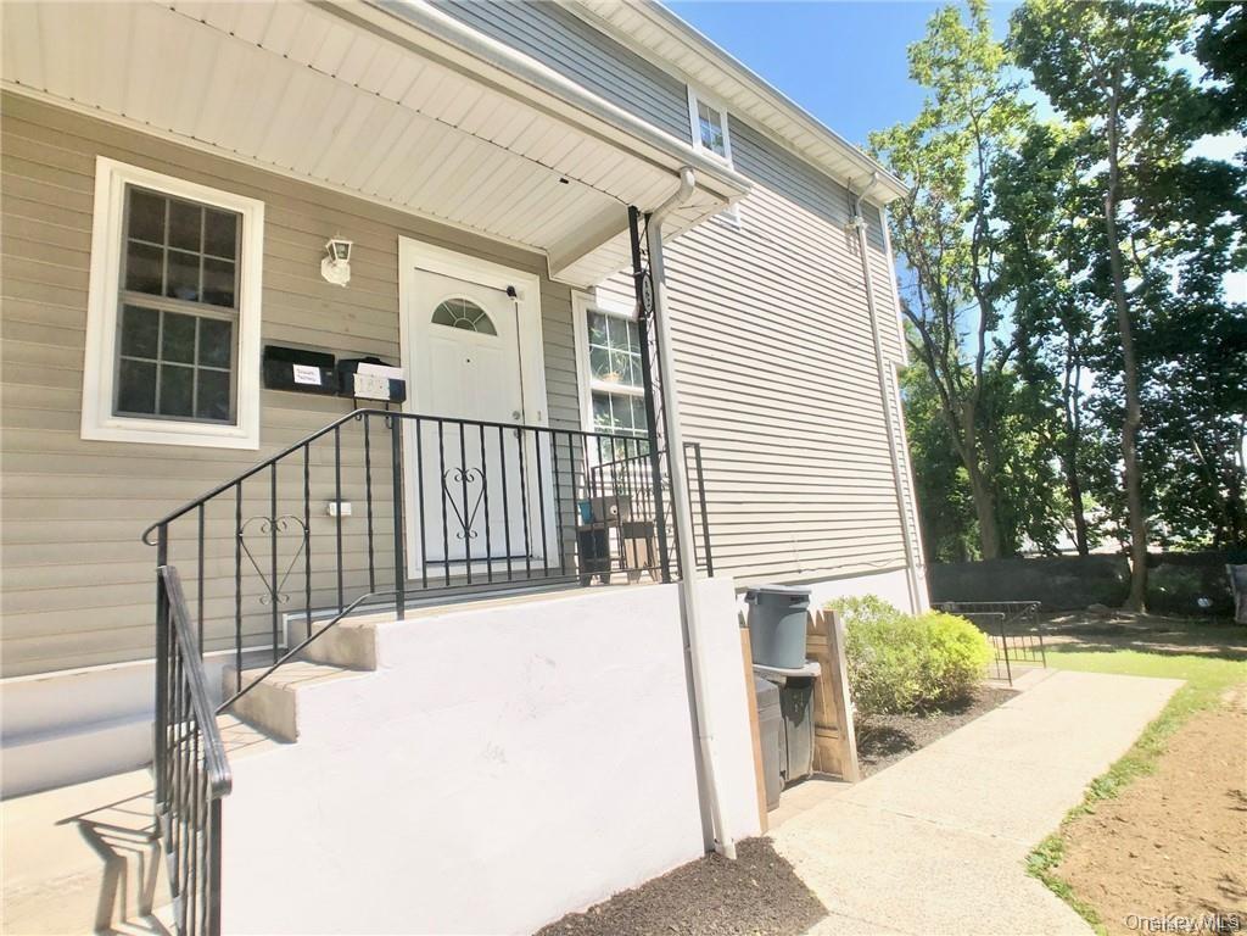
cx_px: 624
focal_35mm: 28
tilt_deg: +9.8
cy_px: 468
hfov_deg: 63.4
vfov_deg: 49.7
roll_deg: +5.0
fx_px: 1009
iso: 20
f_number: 1.8
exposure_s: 1/1715
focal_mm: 3.99
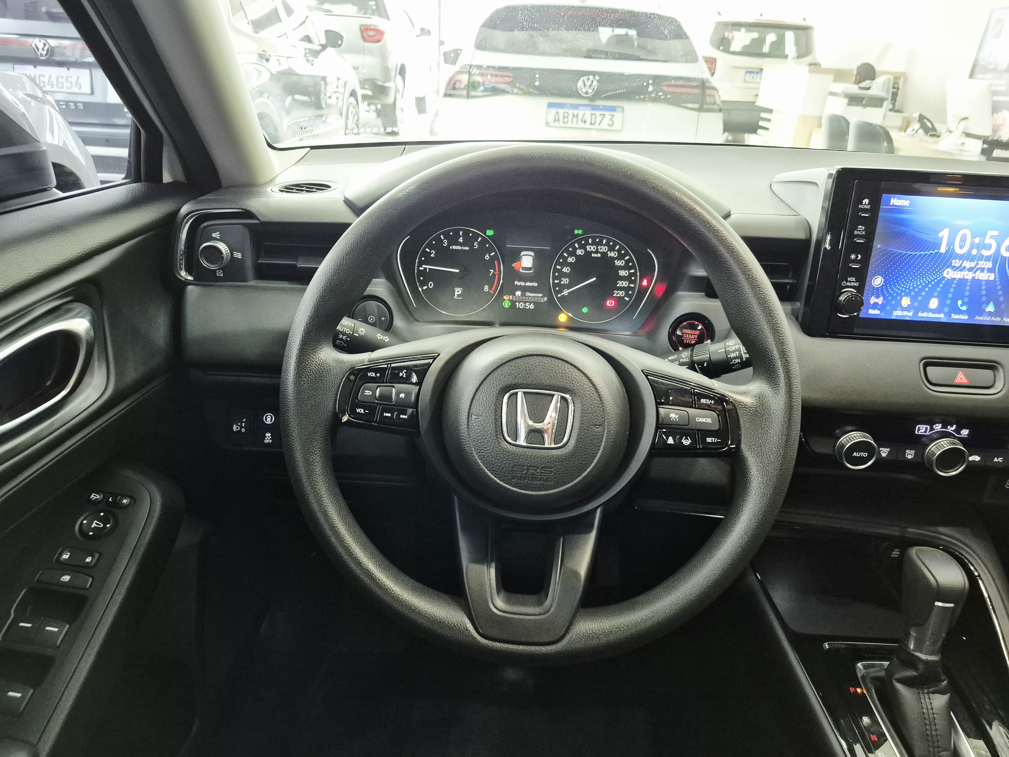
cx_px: 504
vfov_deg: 58.9
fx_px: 670
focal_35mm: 23
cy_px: 378
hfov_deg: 73.9
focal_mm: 5.4
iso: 1250
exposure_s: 1/60
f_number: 1.8
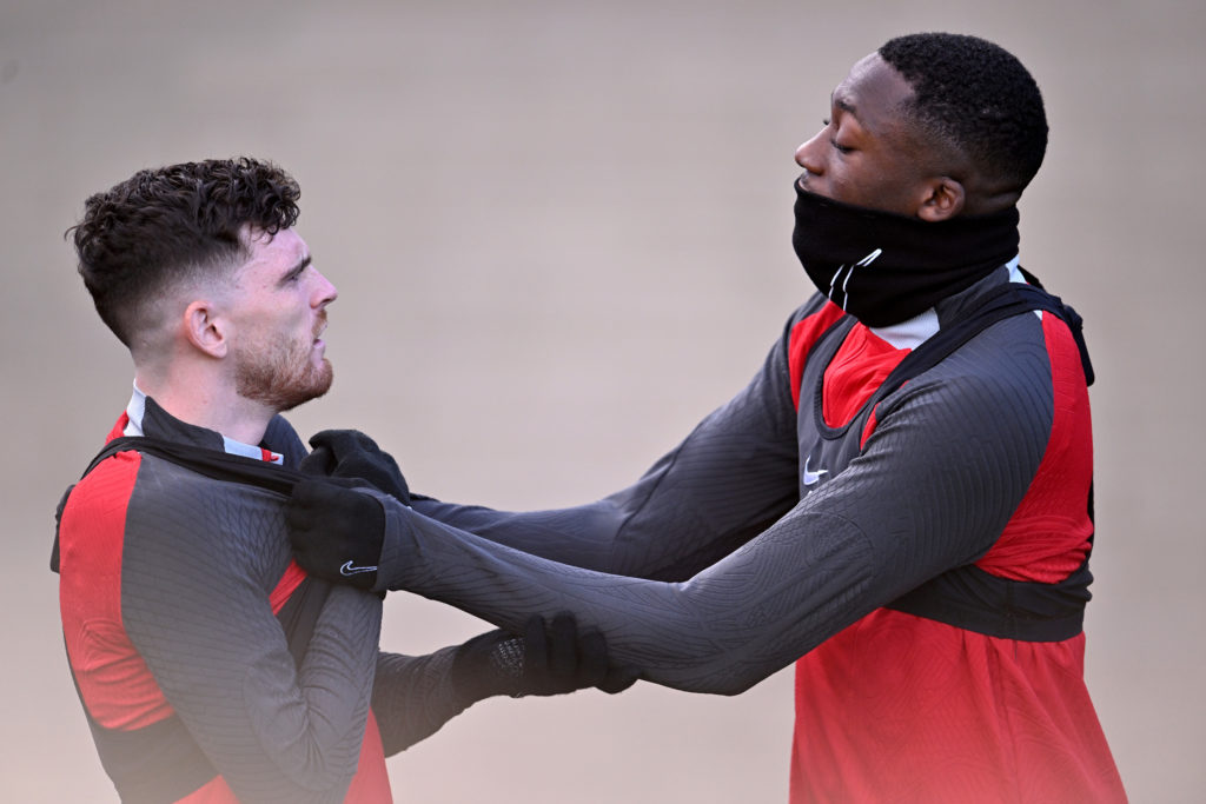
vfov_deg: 3.4
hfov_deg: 5.2
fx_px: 13401
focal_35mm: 400
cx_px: 603
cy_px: 402
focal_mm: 400
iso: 640
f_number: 2.8
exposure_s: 1/2000
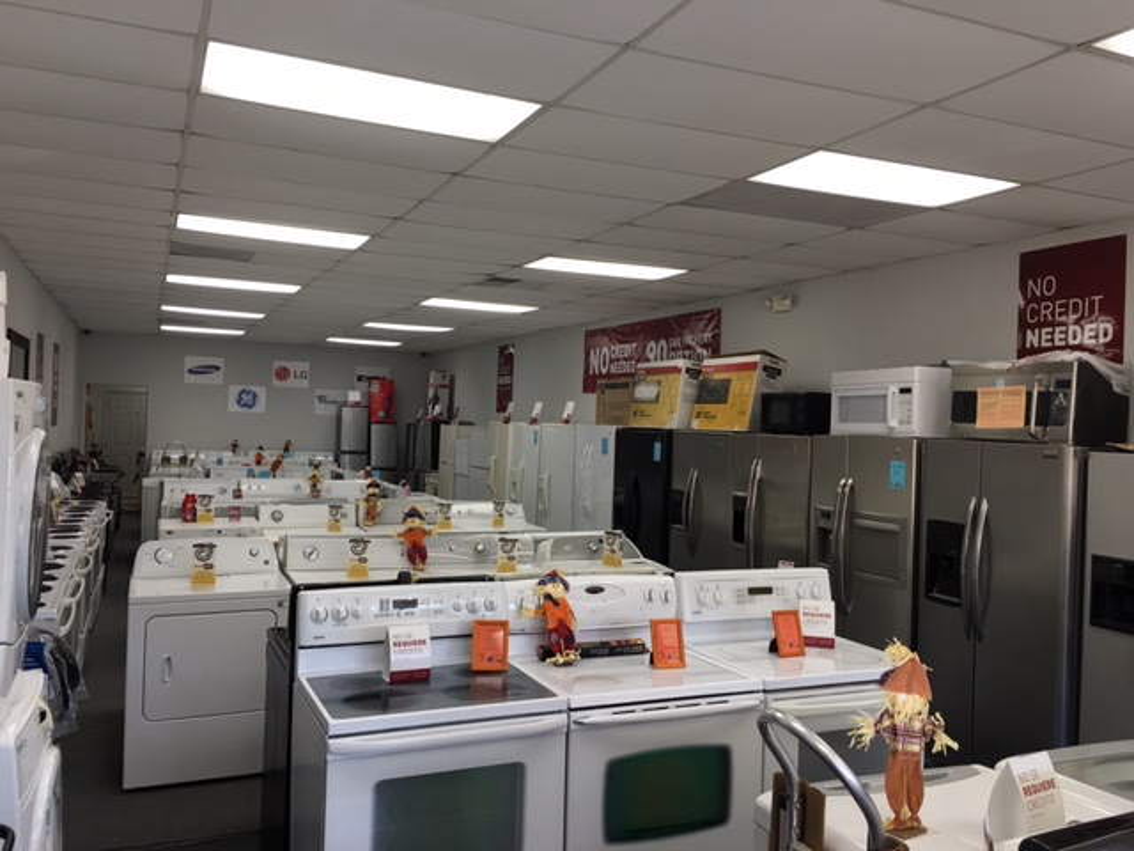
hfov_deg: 61.7
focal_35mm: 29
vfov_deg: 48.2
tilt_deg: +2.1
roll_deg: -3.2
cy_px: 426
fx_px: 950
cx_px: 567
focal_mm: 4.15
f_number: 2.2
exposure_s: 1/30
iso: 25
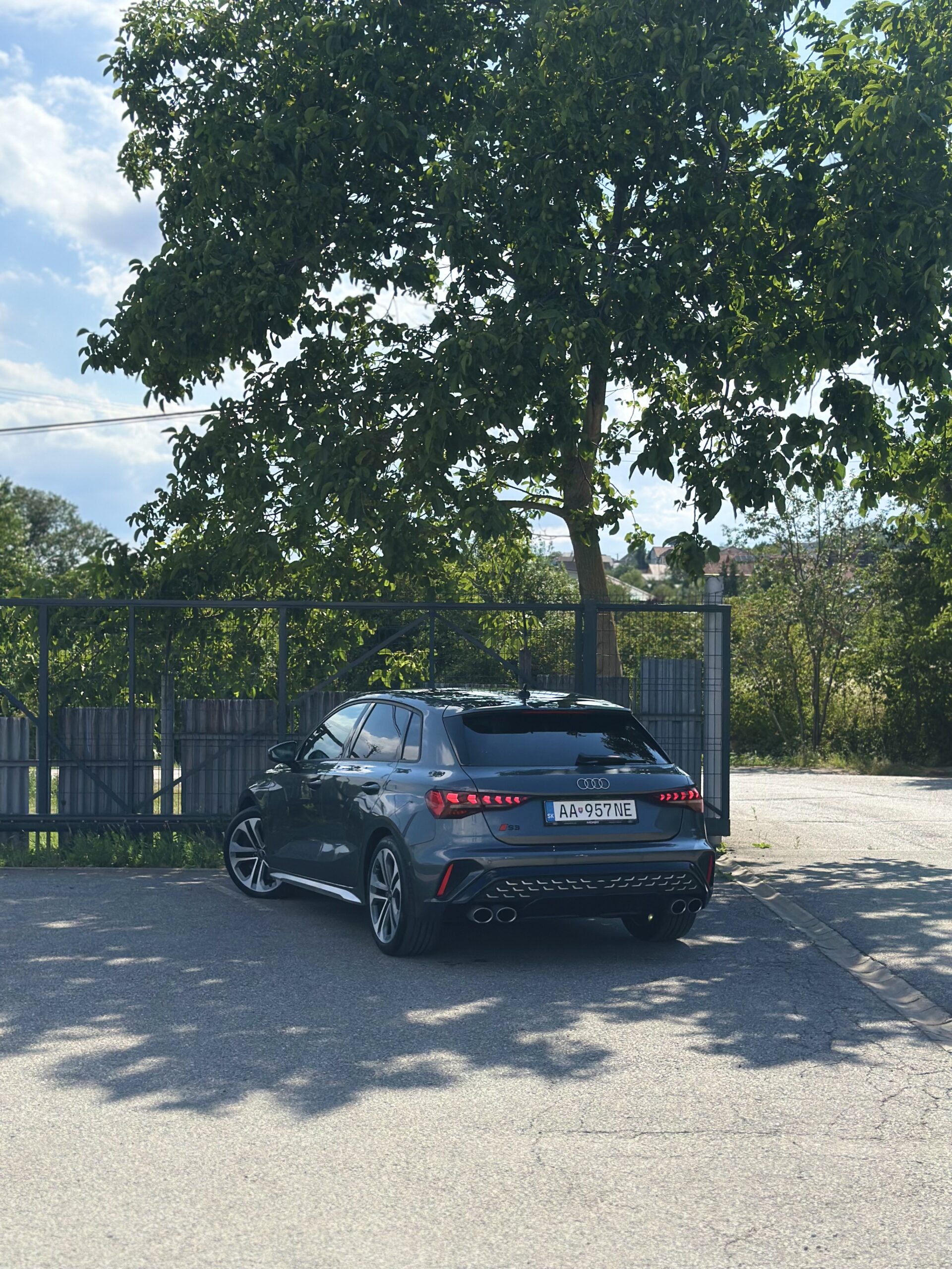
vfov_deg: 39.7
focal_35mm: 48
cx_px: 476
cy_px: 634
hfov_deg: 30.3
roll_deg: -1.2
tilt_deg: +1.2
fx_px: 1760
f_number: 1.78
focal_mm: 6.86
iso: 100
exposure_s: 1/6623
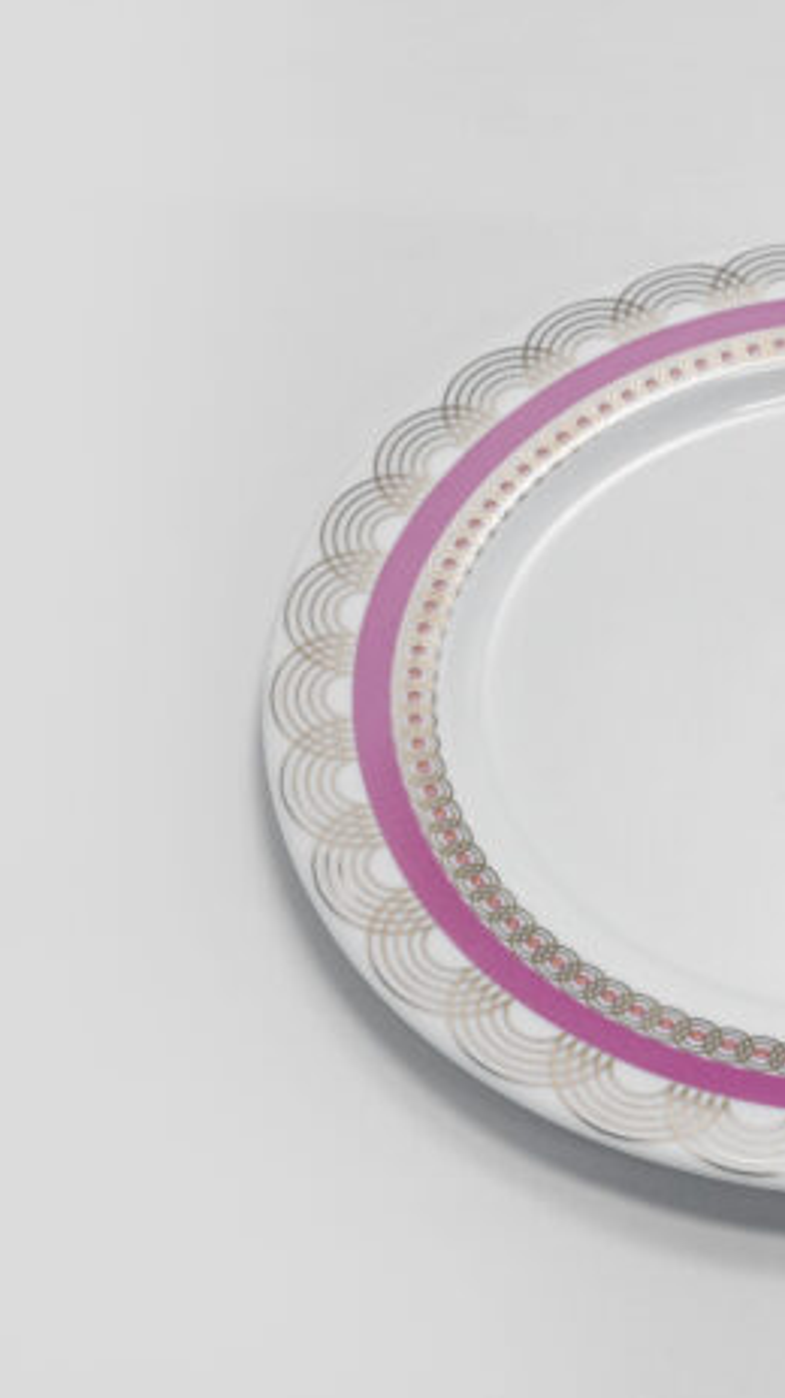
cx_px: 860
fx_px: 4113
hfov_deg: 10.8
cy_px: 701
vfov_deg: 19.3
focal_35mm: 111
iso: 3200
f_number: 13
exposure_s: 1/100
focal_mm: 70
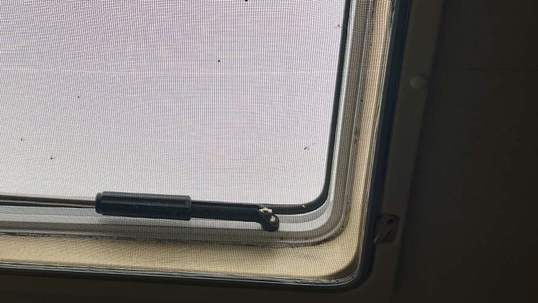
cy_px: -12
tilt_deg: +56.5
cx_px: 47
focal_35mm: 52
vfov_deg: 22.0
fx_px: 742
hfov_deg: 37.1
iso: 50
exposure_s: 1/3745
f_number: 1.6
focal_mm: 5.1
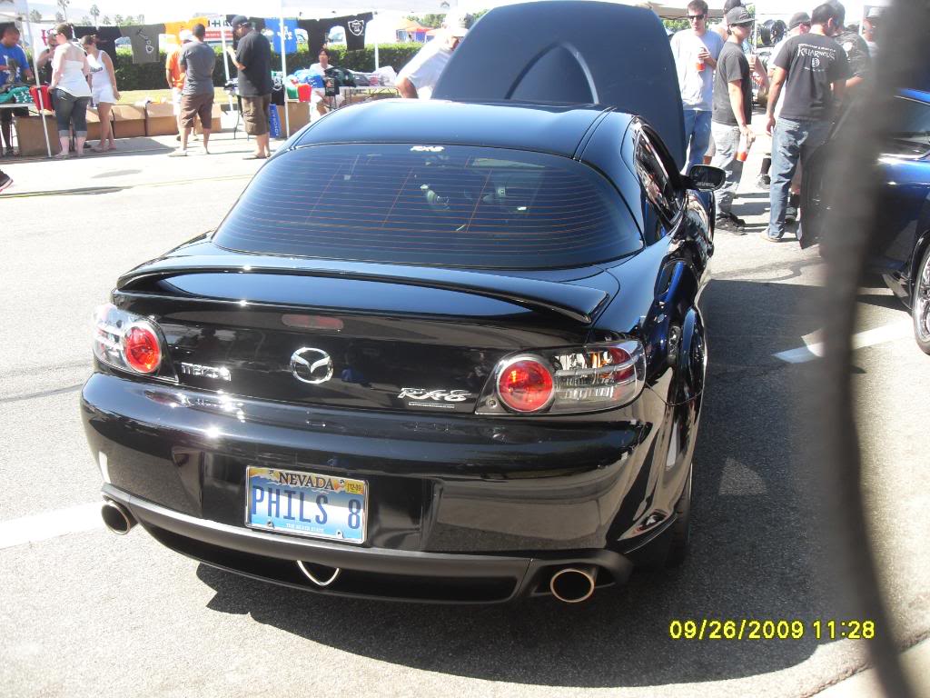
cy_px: 349
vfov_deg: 41.8
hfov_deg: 54.0
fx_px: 913
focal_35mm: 34
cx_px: 465
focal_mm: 6.3
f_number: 2.8
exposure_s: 1/350
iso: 80
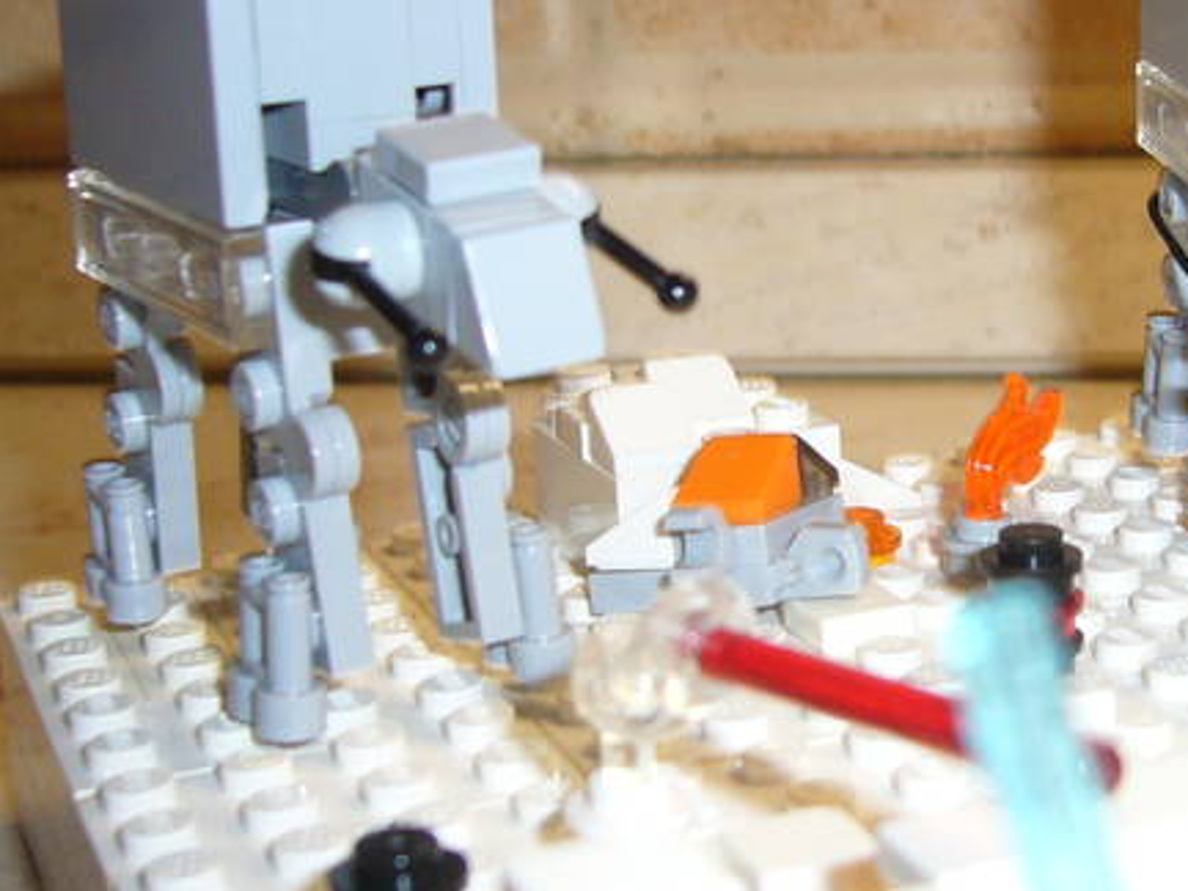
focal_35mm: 73
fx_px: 2505
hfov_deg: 26.0
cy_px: 287
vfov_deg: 20.1
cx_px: 1015
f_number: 2.8
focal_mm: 5.8
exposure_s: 1/30
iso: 100
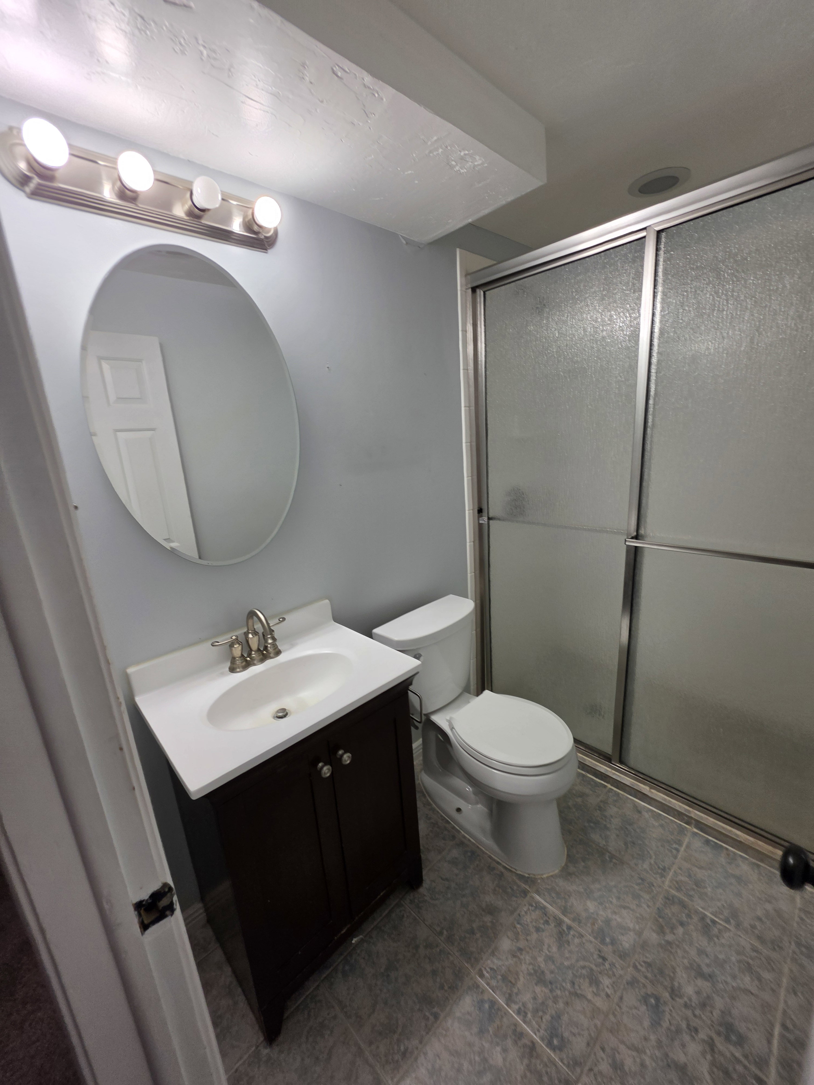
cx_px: 407
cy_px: 542
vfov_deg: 106.2
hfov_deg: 89.9
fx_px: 408
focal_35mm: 13
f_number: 1.9
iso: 32
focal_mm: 2.2
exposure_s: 1/120
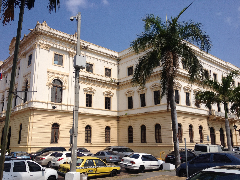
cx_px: 120
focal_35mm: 35
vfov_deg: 40.7
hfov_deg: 52.6
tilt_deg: +9.6
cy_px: 90
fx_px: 243
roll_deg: +0.2
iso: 50
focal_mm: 4.28
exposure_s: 1/3460
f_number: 2.4
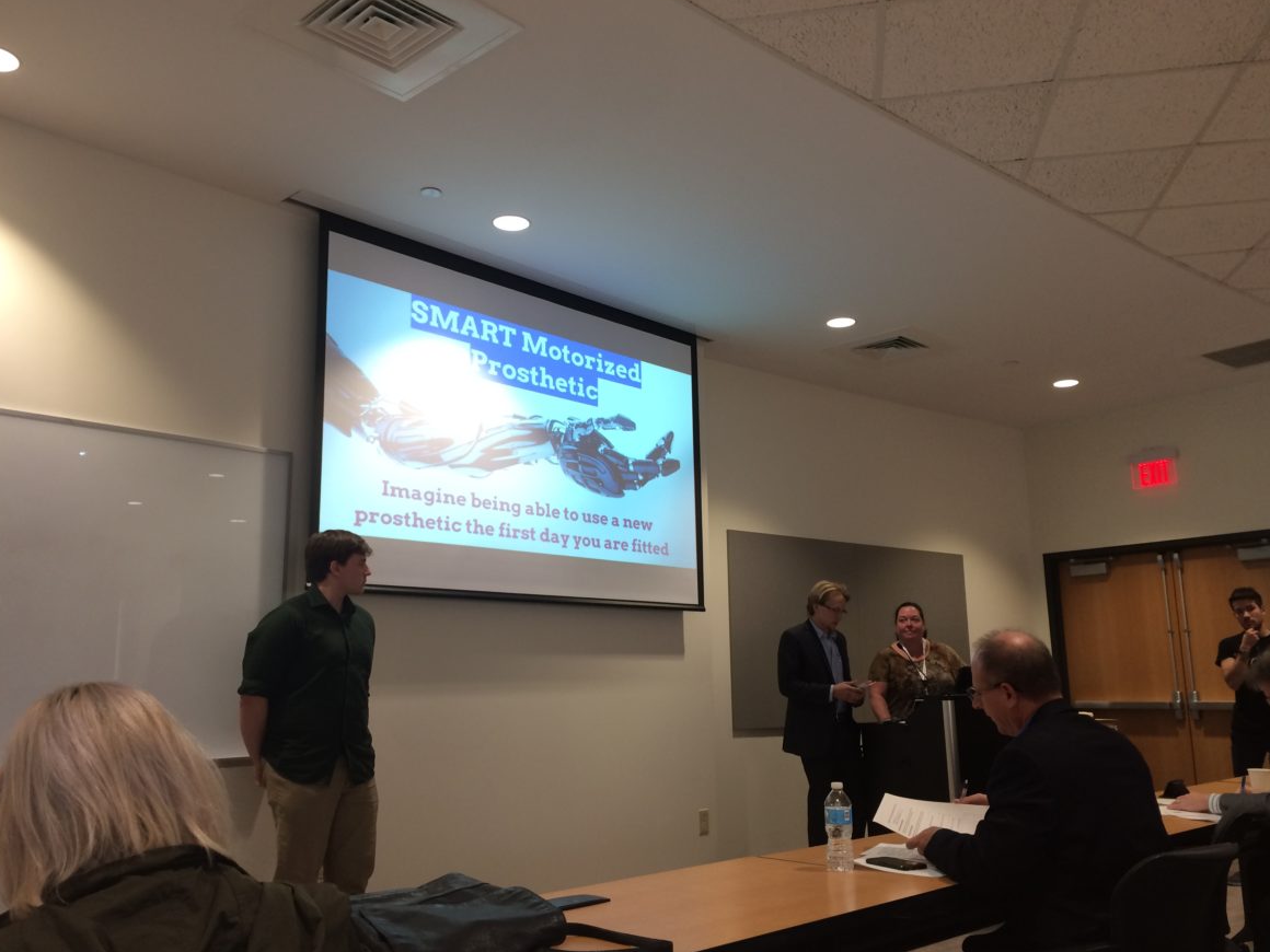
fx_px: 1101
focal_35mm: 30
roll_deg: +1.6
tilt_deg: +10.0
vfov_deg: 46.8
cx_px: 631
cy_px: 465
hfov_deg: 60.0
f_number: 2.2
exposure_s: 1/30
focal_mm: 4.15
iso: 32
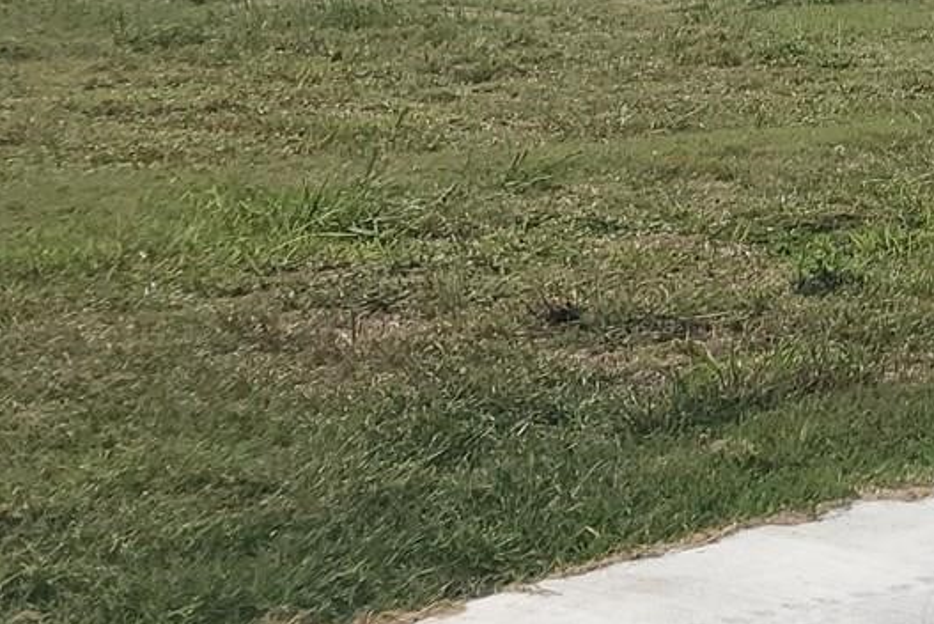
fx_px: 2726
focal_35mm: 105
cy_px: -184
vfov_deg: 12.6
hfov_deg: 15.9
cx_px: 1771
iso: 50
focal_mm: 4.3
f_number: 1.5
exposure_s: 1/2968
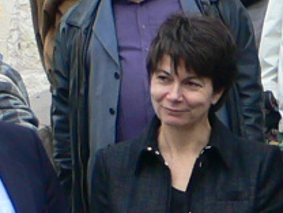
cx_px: 524
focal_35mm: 262
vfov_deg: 5.7
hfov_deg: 7.3
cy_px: 242
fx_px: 2142
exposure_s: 1/80
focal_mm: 6.3
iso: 80
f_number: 2.8
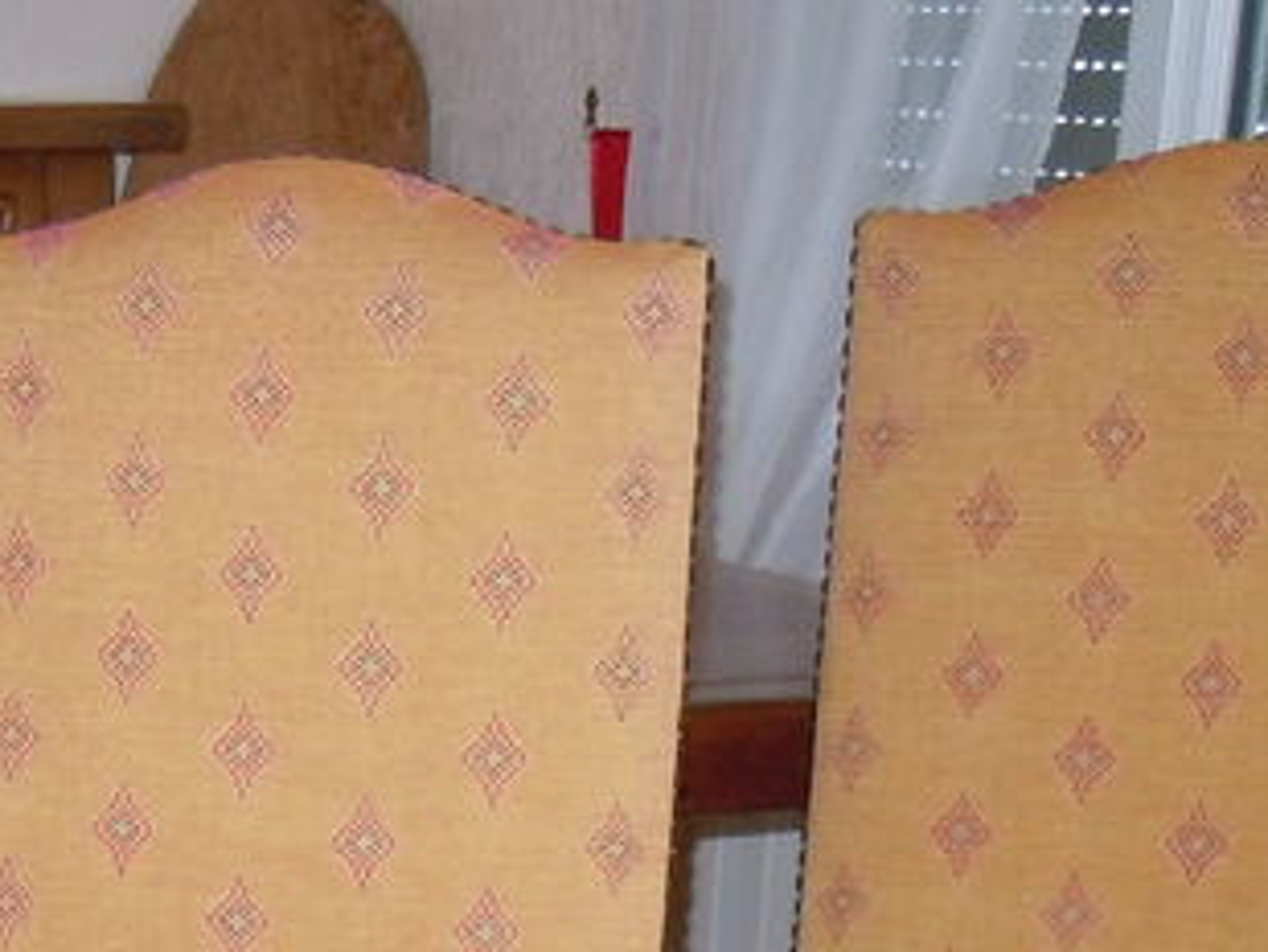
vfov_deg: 14.2
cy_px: 1473
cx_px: -148
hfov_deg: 19.3
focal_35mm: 97
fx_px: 3555
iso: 320
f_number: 3.5
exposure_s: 1/30
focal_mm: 5.4
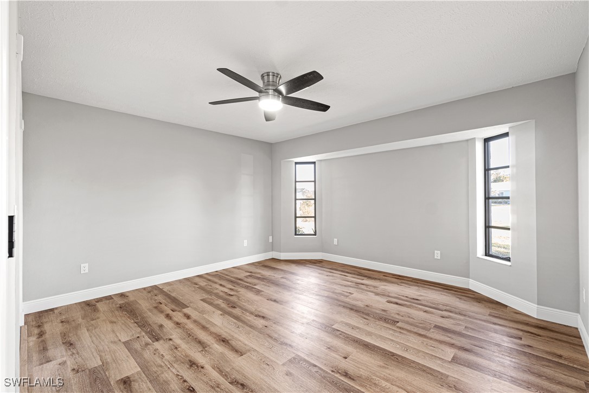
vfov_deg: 77.3
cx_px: 294
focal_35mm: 15
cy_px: 196
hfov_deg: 100.4
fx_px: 245
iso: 100
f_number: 8
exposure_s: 2
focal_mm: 10
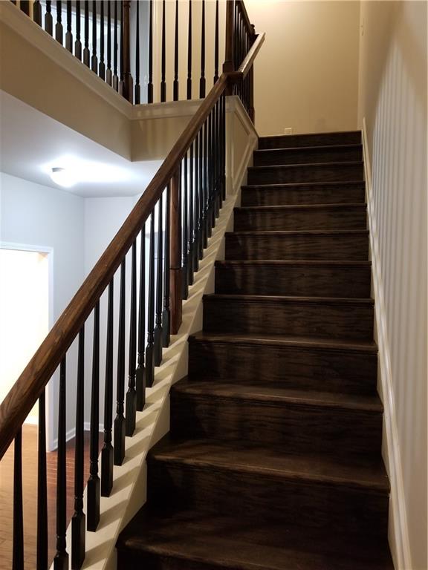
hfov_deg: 53.1
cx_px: 214
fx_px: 429
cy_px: 285
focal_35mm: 26
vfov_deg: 67.3
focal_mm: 4.3
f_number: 1.7
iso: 250
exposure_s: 1/10
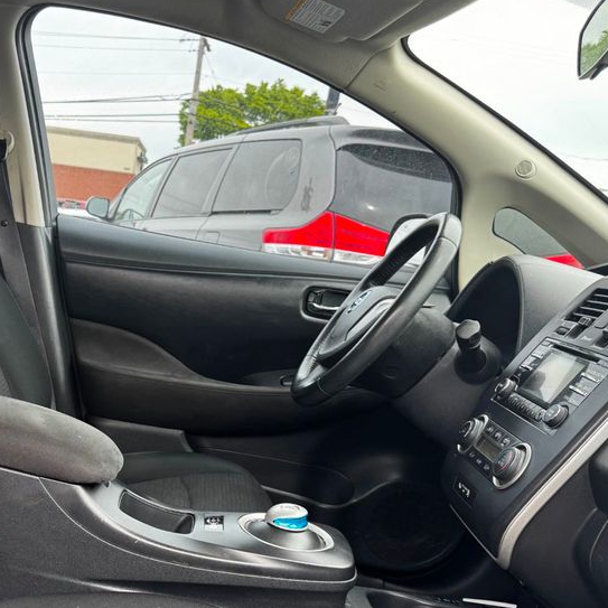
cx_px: 110
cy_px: 399
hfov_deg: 39.9
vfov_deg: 41.4
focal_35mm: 40
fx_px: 795
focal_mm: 6.76
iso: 64
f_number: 1.78
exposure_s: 1/143
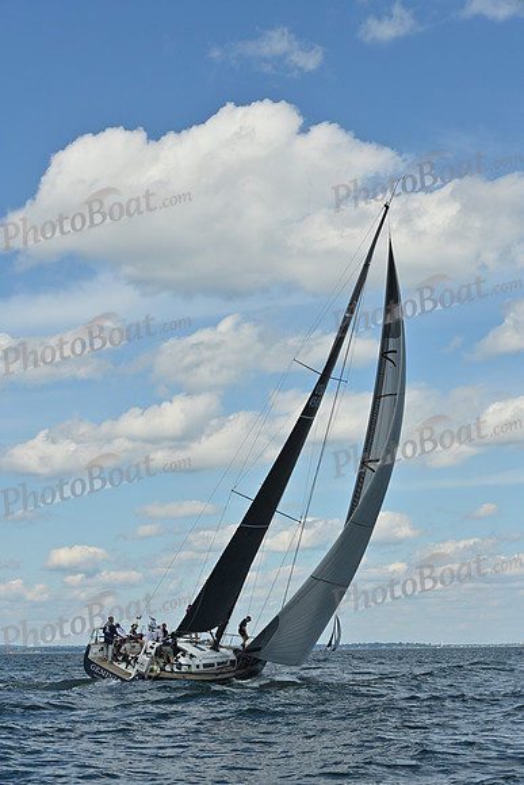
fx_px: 1527
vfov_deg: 28.8
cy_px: 392
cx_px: 262
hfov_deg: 19.5
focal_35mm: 70
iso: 250
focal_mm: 70
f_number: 9
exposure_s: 1/1000
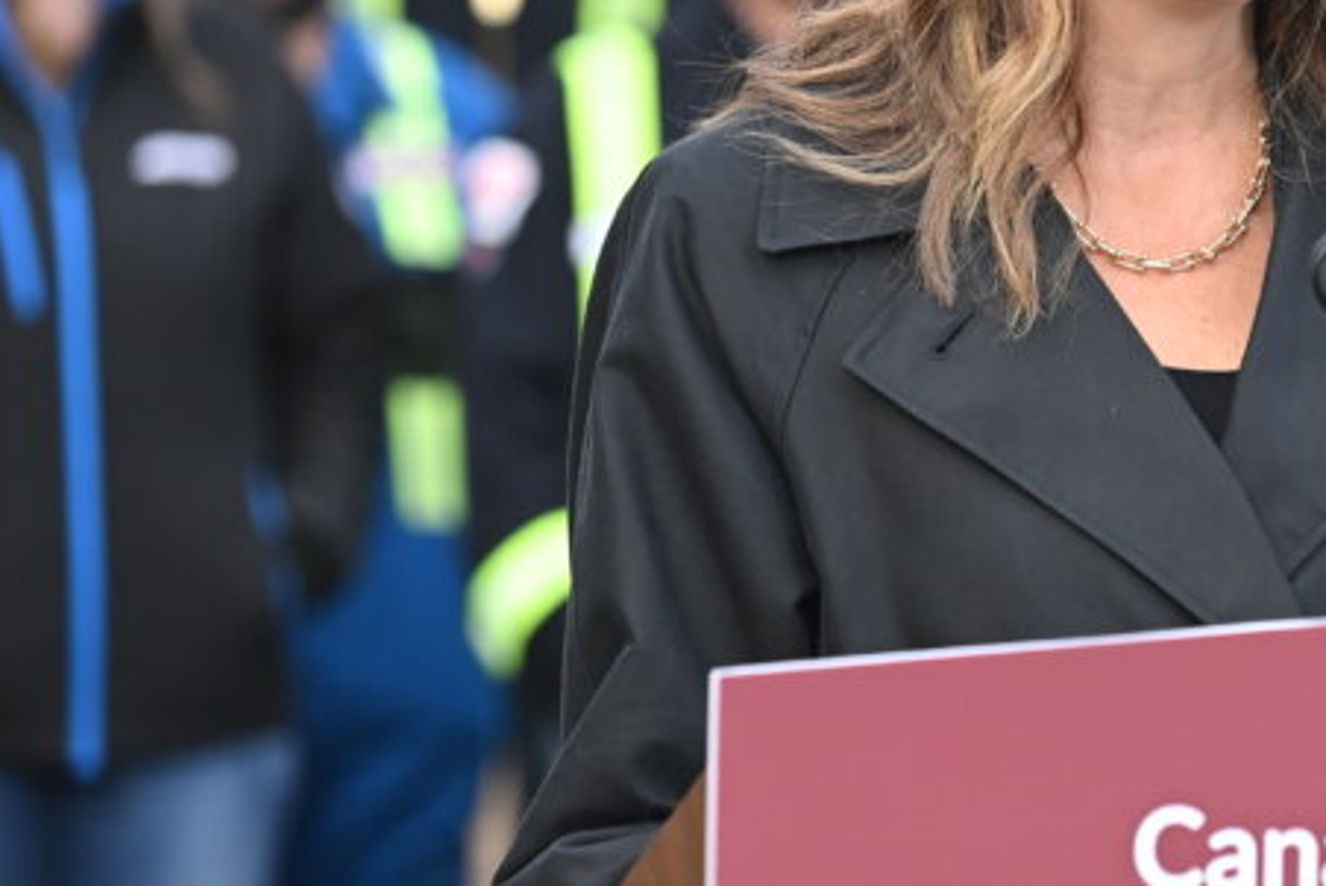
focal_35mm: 370
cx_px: 1464
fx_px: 13637
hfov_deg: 5.5
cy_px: 290
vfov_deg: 3.7
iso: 640
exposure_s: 1/640
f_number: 4
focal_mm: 155
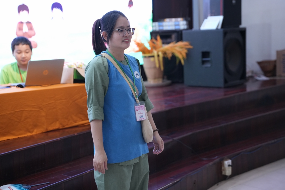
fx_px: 554
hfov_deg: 28.8
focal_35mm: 70
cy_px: 95
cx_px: 142
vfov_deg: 19.5
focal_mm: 70
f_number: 2.8
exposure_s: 1/250
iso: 3200
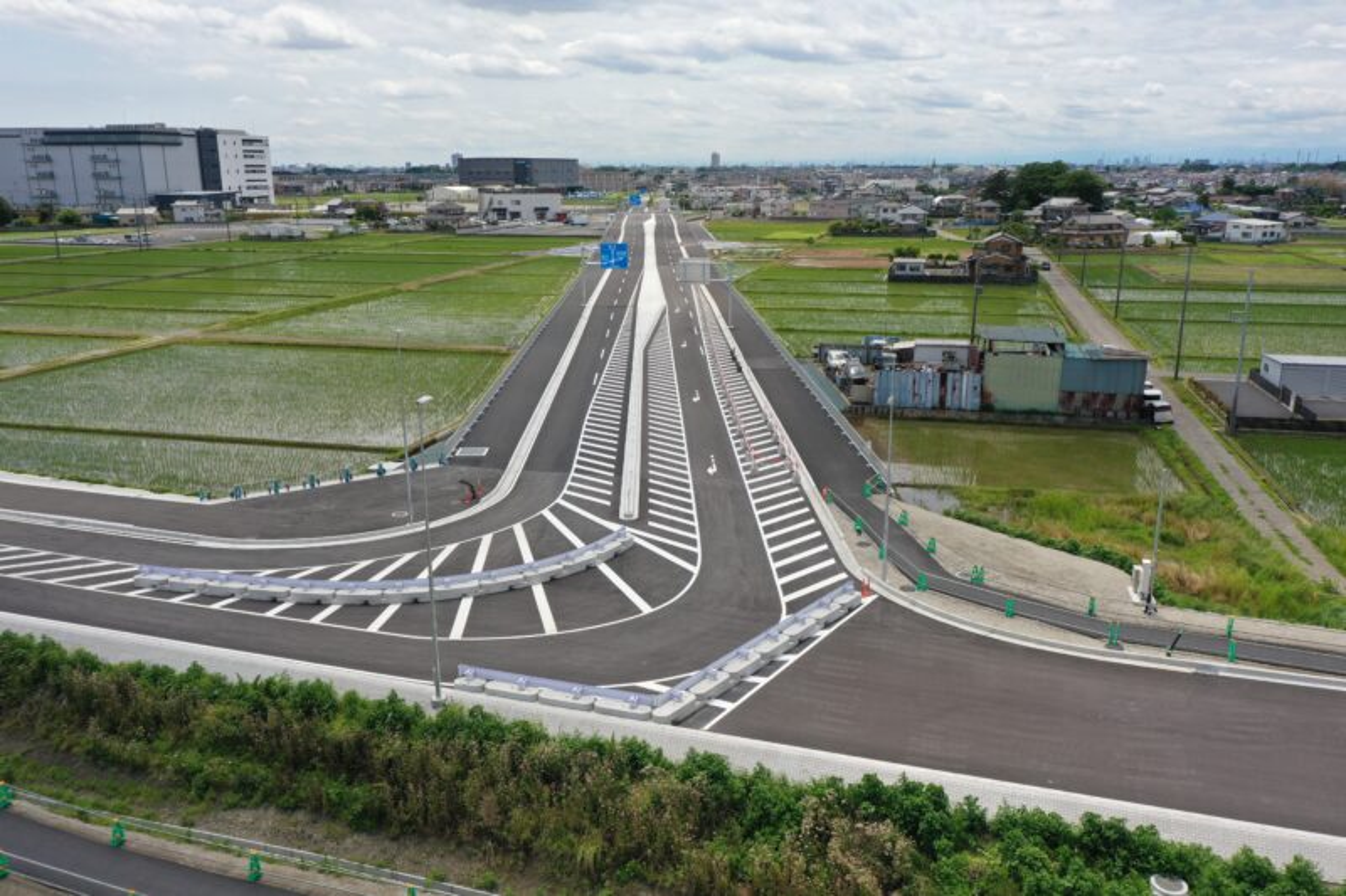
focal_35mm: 28
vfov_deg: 46.4
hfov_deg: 65.5
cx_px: 673
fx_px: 1047
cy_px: 448
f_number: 6.3
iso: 100
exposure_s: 1/500
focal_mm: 10.26
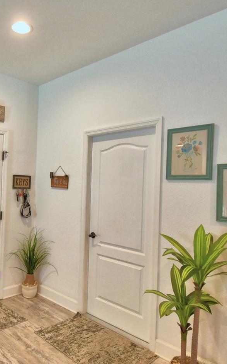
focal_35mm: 26
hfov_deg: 45.5
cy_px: 187
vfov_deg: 70.4
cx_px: 50
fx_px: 257
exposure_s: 1/30
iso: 400
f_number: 4.5
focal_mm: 10
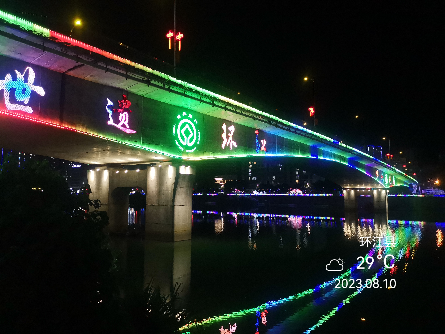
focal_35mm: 27
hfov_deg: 65.3
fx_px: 347
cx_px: 222
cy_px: 167
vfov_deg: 51.4
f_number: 1.8
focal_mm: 4.75
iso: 250
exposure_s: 1/50
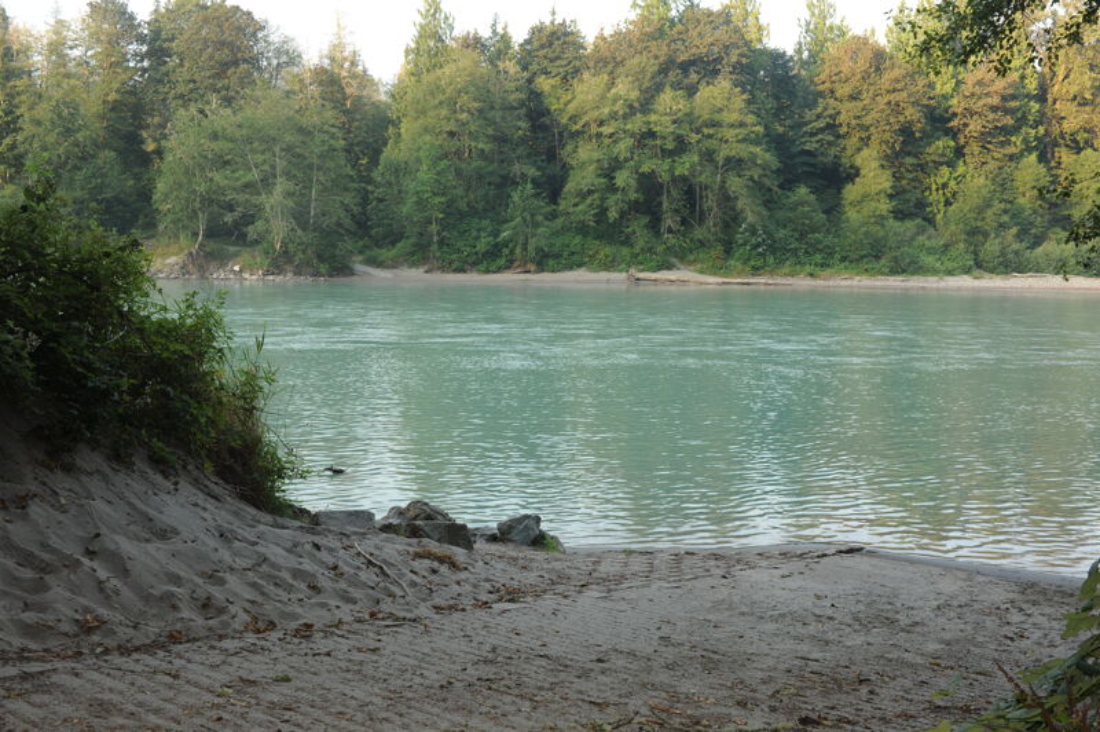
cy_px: 366
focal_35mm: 35
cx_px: 550
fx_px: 1069
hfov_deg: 54.5
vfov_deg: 37.8
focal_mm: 35
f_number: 9
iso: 400
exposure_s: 1/80
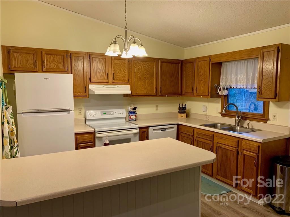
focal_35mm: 26
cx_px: 145
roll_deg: +0.3
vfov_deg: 53.1
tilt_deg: -5.6
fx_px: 218
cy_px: 108
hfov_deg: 67.3
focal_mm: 4.25
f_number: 1.8
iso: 125
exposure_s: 1/60
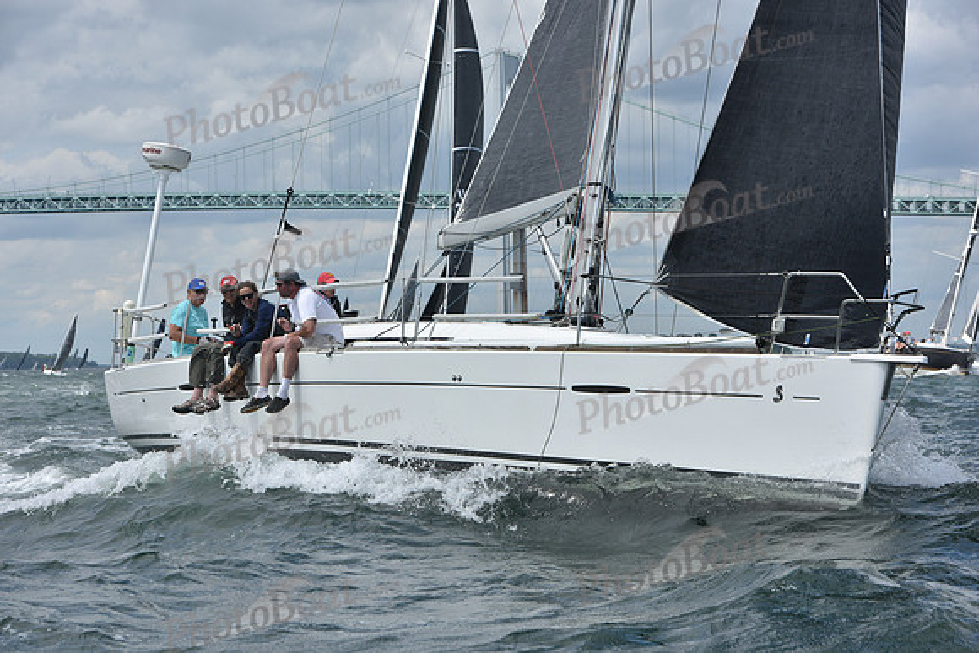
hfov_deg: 18.3
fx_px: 3046
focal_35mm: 112
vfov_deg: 12.2
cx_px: 490
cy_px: 326
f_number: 9
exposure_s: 1/1000
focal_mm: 112
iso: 250
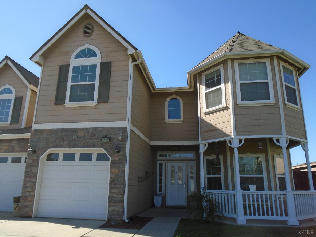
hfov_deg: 67.3
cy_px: 118
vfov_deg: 53.1
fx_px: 237
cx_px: 158
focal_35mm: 26
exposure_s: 1/800
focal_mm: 4.6
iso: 100
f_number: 3.2
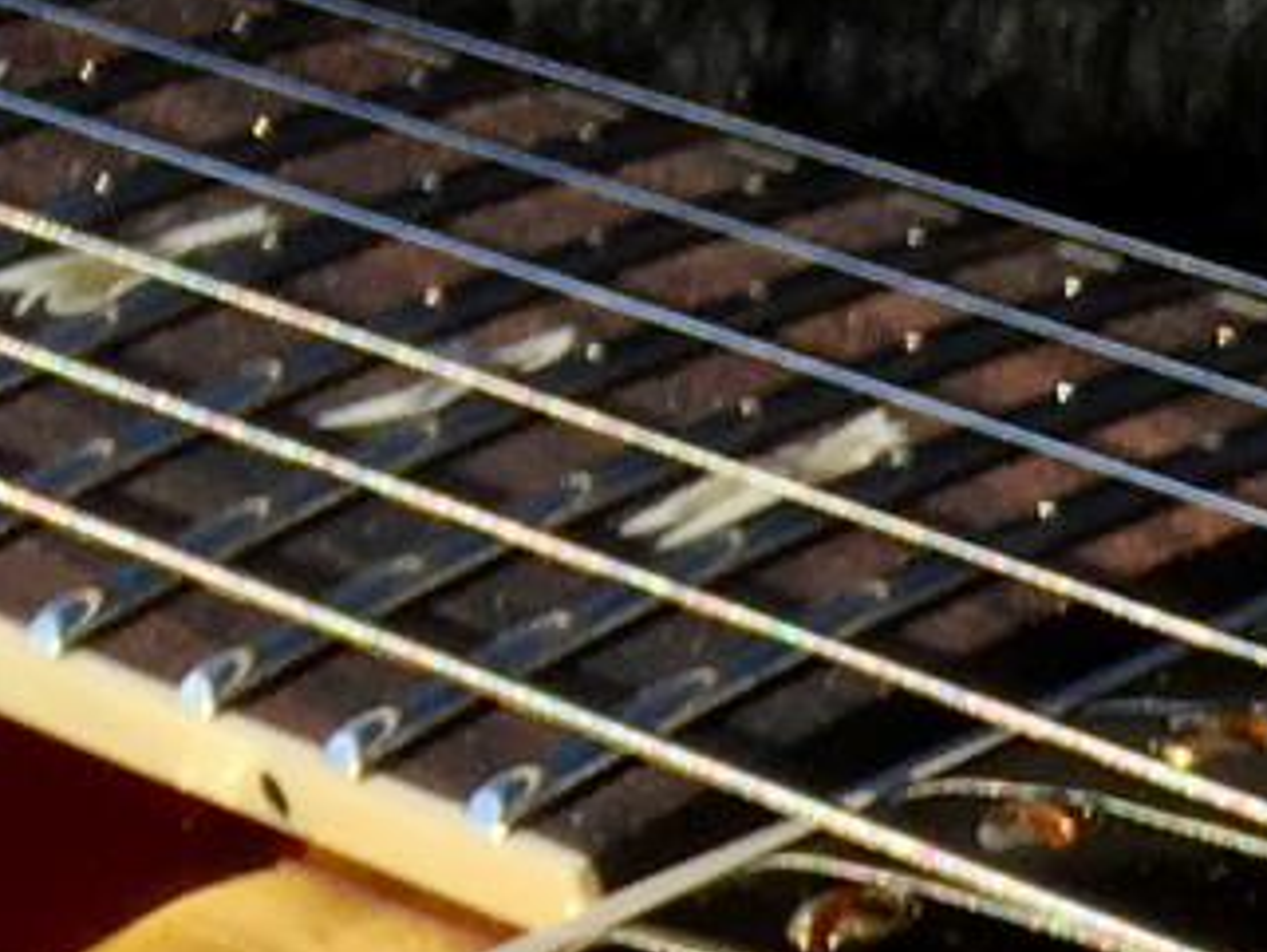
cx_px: 4223
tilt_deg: -45.2
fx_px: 7946
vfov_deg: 6.0
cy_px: 3520
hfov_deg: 7.6
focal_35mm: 217
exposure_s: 1/1054
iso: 25
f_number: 2.2
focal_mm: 4.15
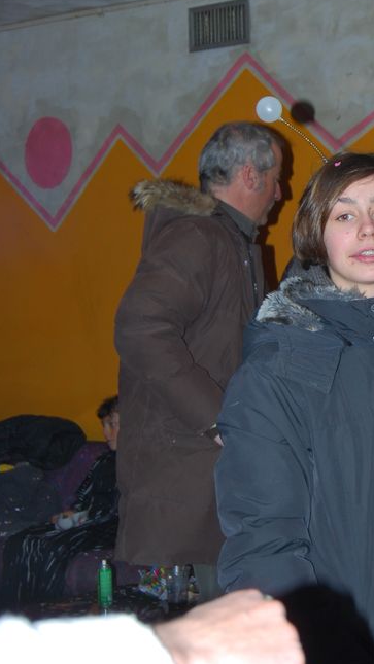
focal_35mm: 82
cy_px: 273
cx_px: 410
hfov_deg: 14.4
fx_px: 1445
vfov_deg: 25.9
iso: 200
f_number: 4.2
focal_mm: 28
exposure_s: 1/60
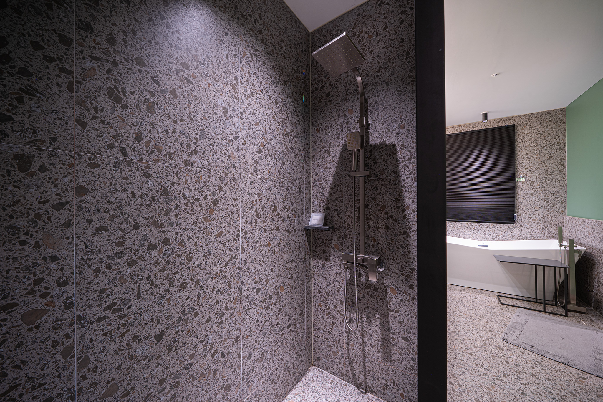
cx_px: 302
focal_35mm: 12
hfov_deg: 112.6
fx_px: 201
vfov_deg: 90.0
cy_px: 201
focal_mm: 12
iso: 100
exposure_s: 2.5
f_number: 10
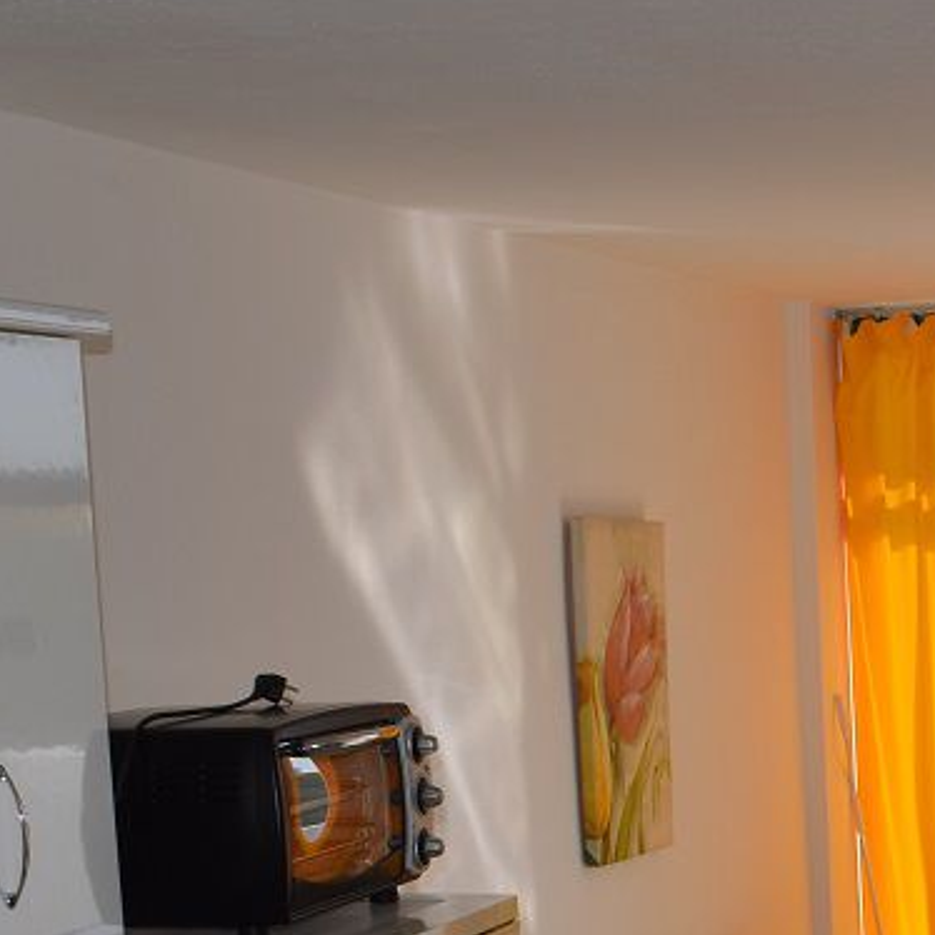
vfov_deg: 18.0
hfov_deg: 17.8
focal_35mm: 92
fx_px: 2811
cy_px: 1112
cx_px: 1168
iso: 100
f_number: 8
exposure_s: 1/200
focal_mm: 18
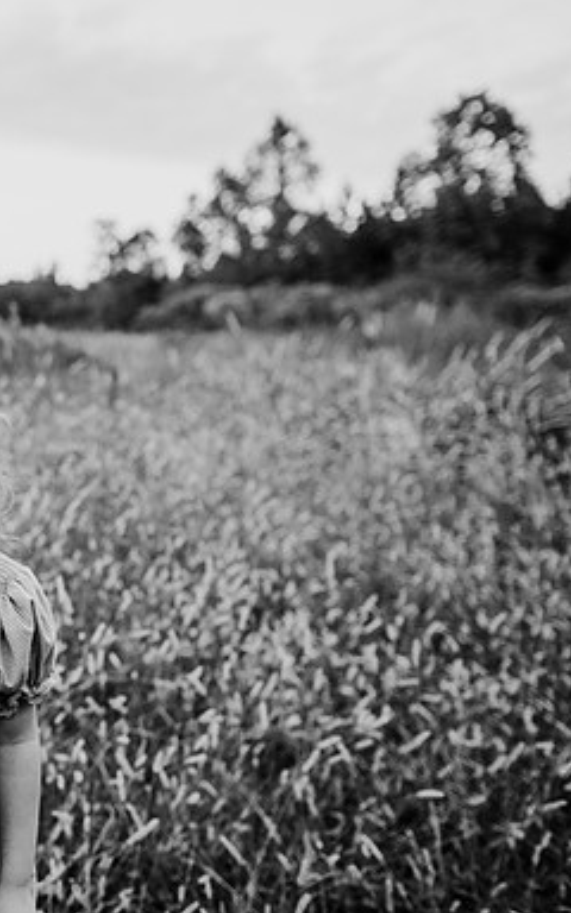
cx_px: -95
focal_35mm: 37
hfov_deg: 30.0
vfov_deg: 52.7
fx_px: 921
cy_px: 458
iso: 500
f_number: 2.8
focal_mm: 24
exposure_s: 1/500
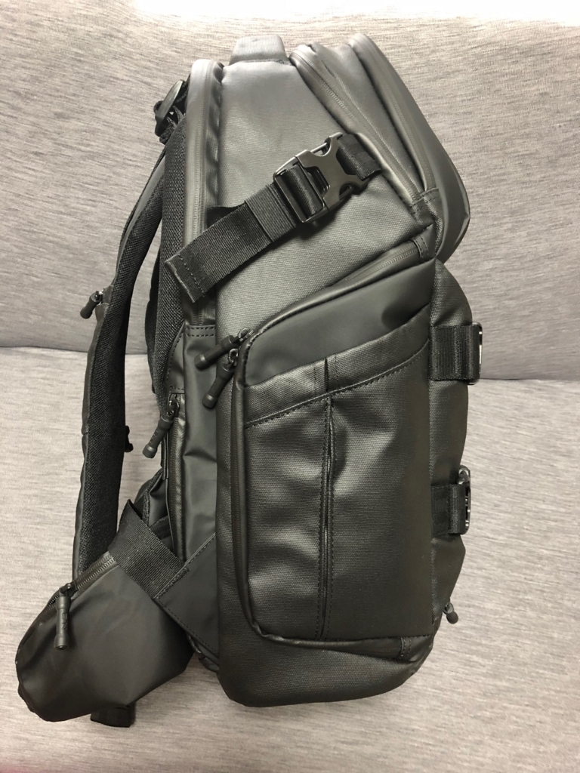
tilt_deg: -57.0
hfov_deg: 49.7
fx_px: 626
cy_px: 386
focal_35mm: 28
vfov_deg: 63.4
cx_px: 290
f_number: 1.8
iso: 100
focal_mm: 4
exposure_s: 1/14
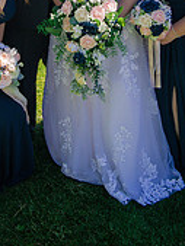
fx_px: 470
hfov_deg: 22.3
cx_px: 82
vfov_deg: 26.8
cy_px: -28
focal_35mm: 66
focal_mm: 20
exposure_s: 1/640
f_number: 9
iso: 250
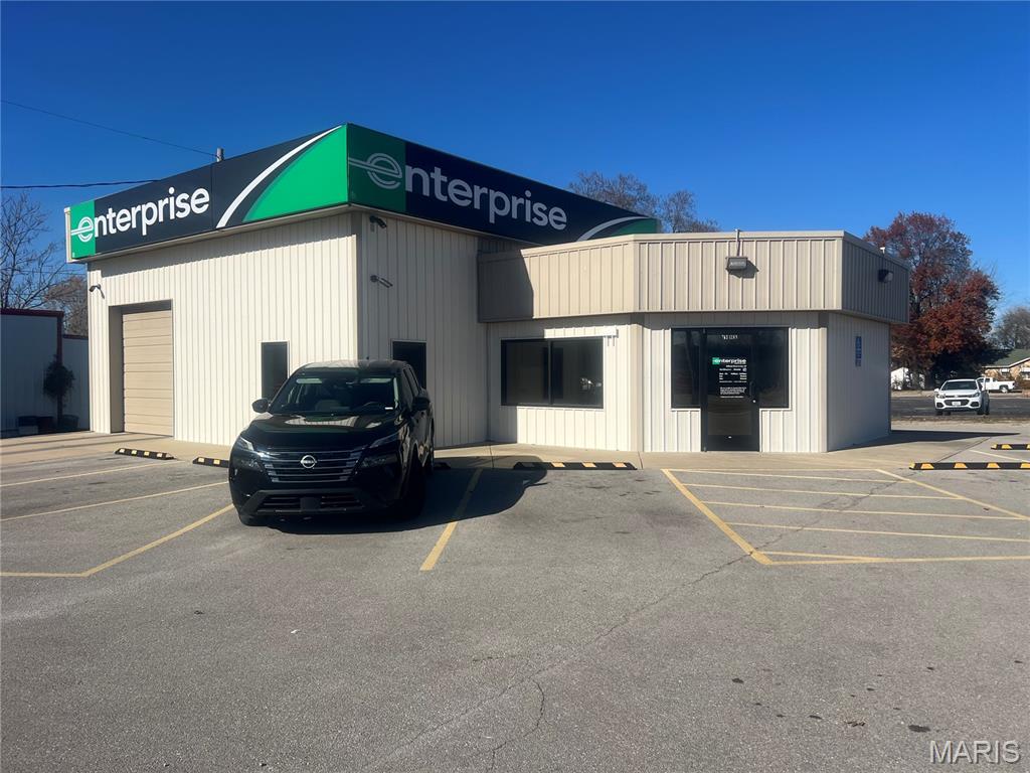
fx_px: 774
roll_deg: -0.1
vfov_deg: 53.1
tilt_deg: -0.6
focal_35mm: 26
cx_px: 515
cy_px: 386
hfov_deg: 67.3
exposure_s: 1/8000
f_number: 1.5
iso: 50
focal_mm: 5.7
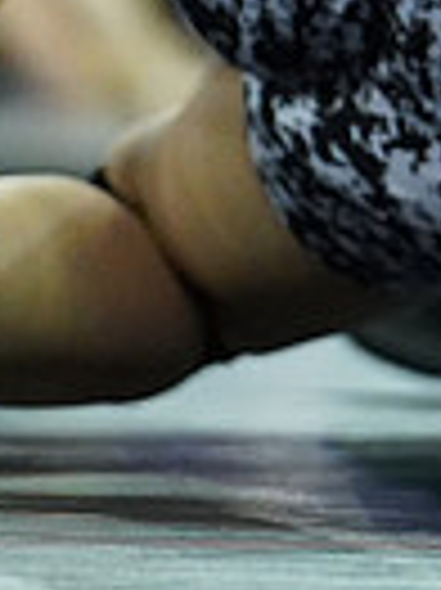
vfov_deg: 2.1
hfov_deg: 1.5
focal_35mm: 959
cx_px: 1274
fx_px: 16317
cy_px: -14
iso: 6400
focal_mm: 150
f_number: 2.8
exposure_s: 1/1250
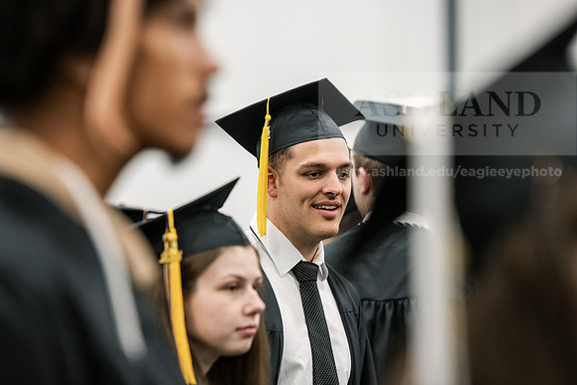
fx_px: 2244
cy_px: 192
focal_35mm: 140
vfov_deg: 9.8
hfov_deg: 14.7
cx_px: 288
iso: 5000
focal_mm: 140
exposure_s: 1/200
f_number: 3.5
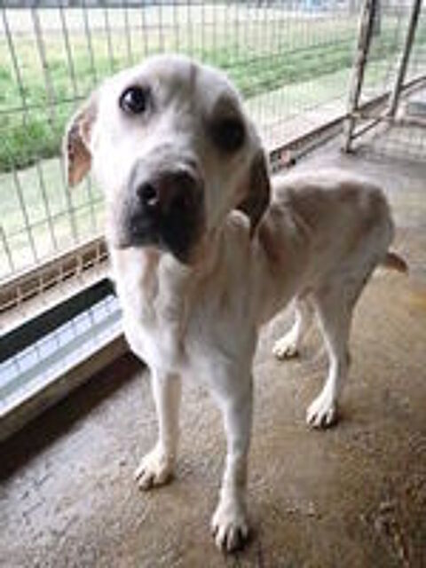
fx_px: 410
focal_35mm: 25
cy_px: 284
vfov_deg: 69.4
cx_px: 213
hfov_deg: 54.9
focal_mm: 4.5
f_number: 2
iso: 4000
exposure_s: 1/500
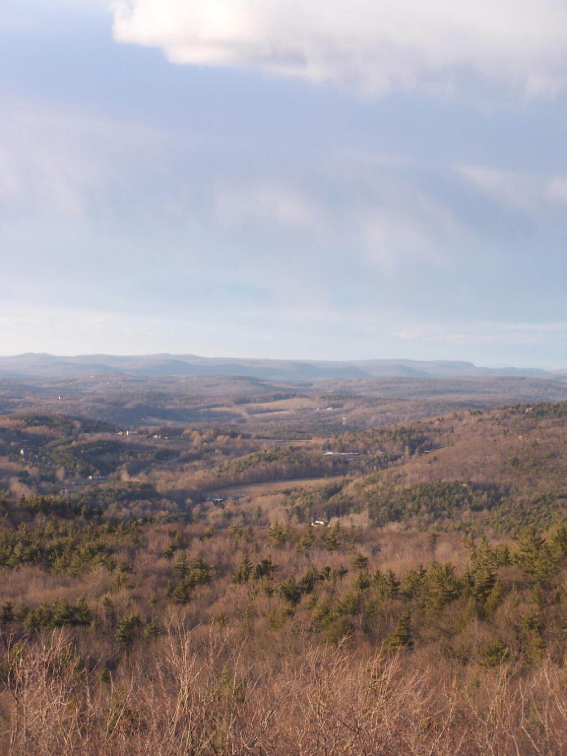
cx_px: 284
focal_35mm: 94
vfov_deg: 20.9
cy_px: 378
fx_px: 2053
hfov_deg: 15.7
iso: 80
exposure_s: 1/160
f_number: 3.2
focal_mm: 15.6
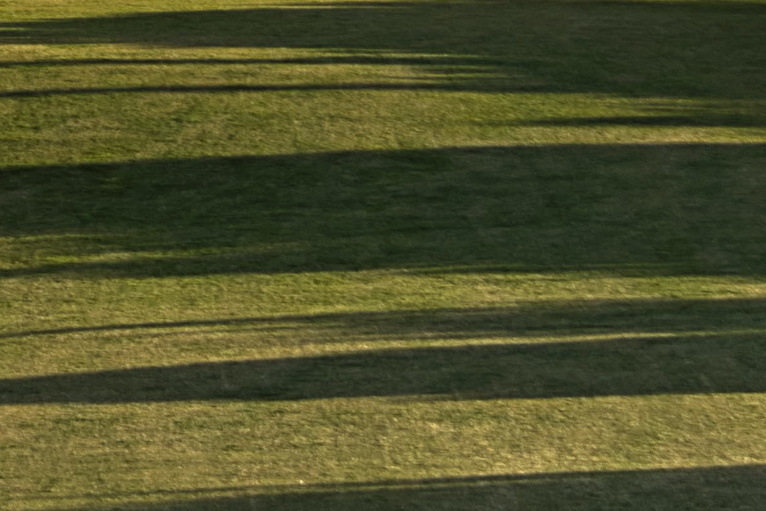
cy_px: -647
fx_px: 8897
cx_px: -385
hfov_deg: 4.9
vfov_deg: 3.3
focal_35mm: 418
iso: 100
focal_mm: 68
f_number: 10
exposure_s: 1/200
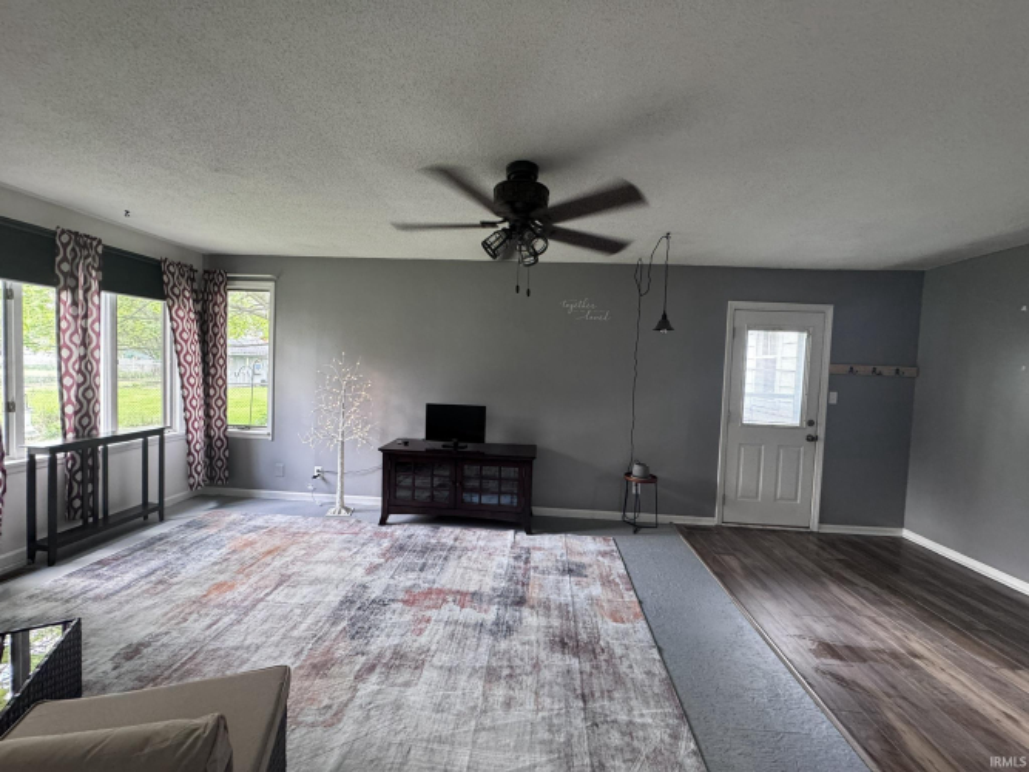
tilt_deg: -3.2
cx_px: 514
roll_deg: -2.1
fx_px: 416
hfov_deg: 102.1
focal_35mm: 14
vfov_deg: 85.7
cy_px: 386
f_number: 2.2
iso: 400
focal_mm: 2.22
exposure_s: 1/60
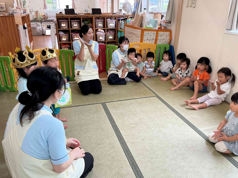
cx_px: 119
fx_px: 199
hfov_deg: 61.7
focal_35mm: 29
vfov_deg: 48.2
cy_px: 89
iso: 50
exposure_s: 1/100
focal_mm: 3
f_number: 1.8
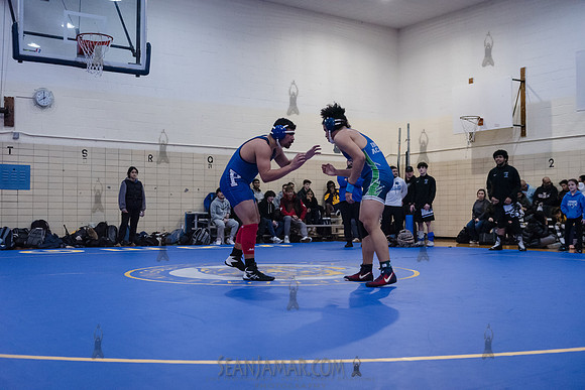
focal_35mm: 40
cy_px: 195
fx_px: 650
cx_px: 292
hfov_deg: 48.4
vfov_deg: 33.4
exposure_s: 1/400
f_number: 3.2
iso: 8000
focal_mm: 40
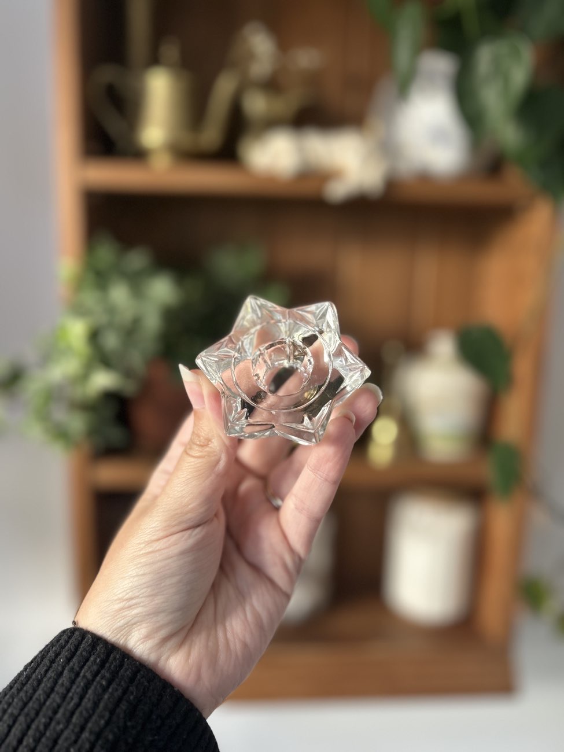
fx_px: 565
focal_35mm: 26
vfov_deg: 67.3
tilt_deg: -9.0
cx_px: 282
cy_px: 376
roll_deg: -2.8
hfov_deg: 53.1
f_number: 1.5
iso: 125
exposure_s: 1/60
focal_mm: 5.7
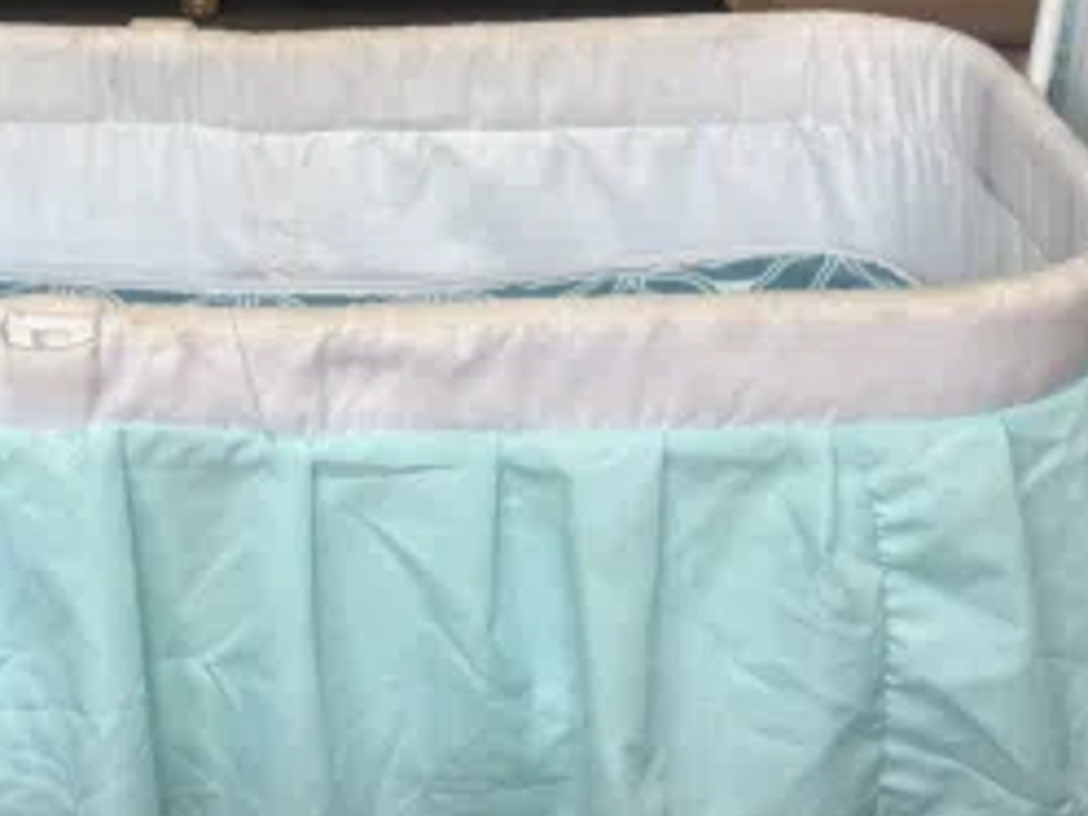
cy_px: 430
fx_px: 2106
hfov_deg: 28.4
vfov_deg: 21.9
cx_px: 241
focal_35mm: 67
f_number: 1.6
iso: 100
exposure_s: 1/122
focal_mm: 5.96
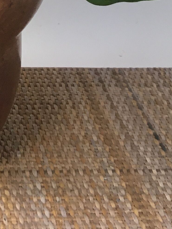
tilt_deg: -5.8
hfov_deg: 11.9
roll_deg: +0.3
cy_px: -224
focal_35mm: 118
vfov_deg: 14.1
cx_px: -98
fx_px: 782
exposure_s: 1/33
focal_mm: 4.15
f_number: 2.2
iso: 80
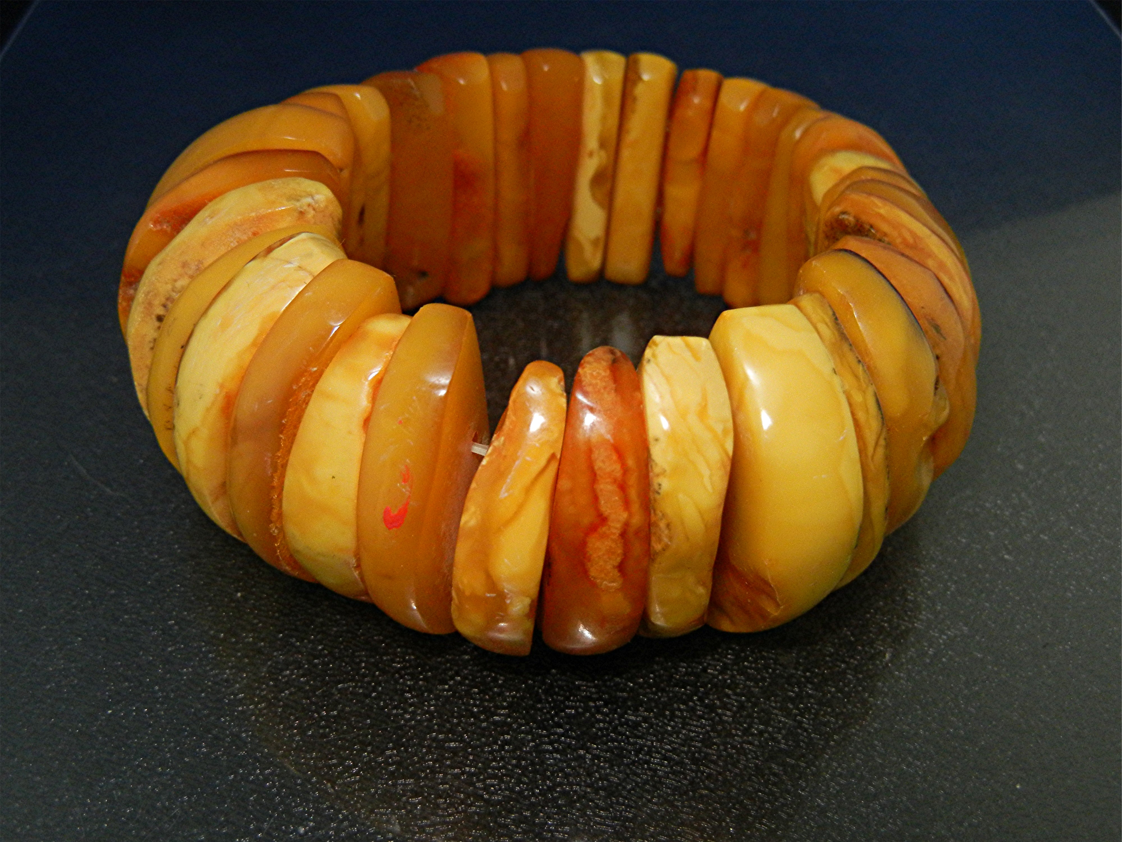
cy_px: 421
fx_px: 1264
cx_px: 561
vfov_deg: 36.8
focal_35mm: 39
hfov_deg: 47.9
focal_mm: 7.1
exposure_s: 1/30
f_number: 7.4
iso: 433
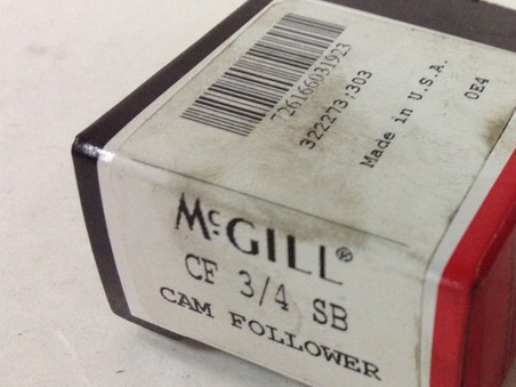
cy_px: 158
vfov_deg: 23.6
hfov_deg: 30.4
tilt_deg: -40.7
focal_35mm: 62
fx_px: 924
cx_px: 420
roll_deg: +2.0
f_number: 2.4
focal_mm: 4.28
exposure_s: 1/20
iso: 250
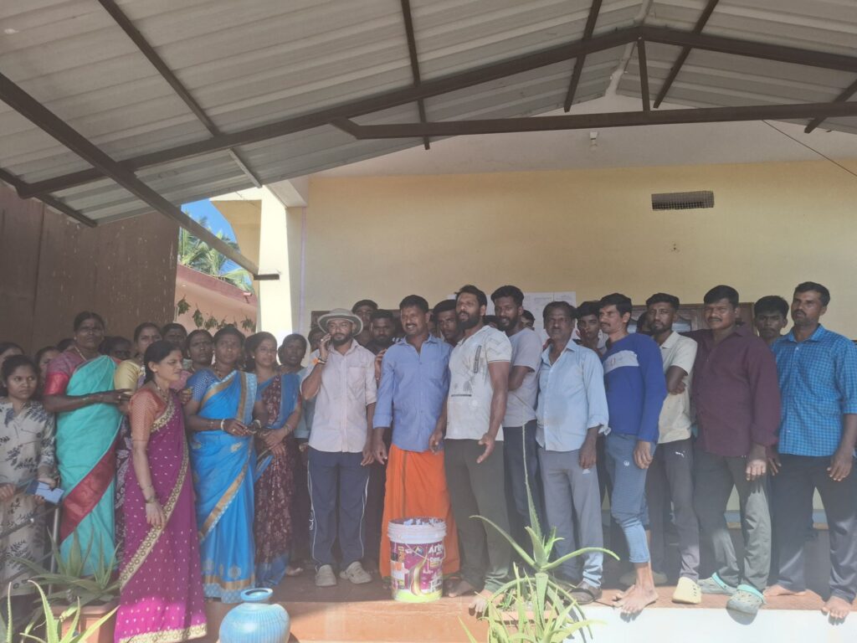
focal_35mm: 23
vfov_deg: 58.9
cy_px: 322
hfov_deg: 73.9
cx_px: 428
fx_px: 569
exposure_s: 1/590
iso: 50
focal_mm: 5.54
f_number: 1.8
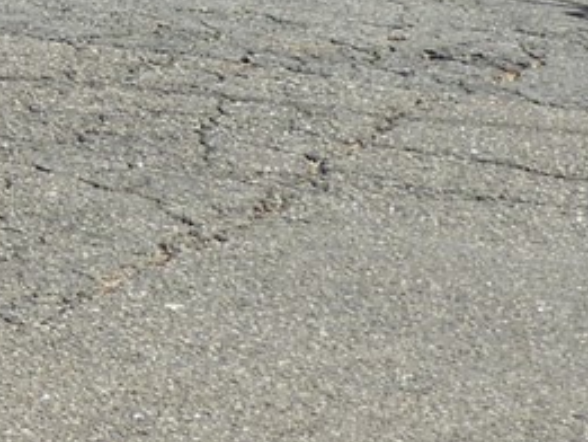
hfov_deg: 4.6
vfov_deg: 3.5
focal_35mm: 414
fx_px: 7036
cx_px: -1178
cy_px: -672
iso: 100
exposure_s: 1/500
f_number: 4.2
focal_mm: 10.7
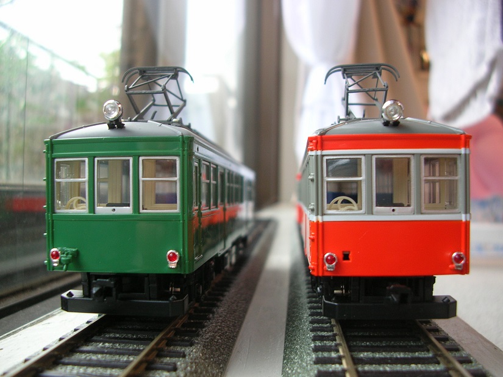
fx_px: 508
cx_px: 252
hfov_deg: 52.6
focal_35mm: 35
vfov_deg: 40.7
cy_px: 188
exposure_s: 1/15.8
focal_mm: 5.8
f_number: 2.8
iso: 50
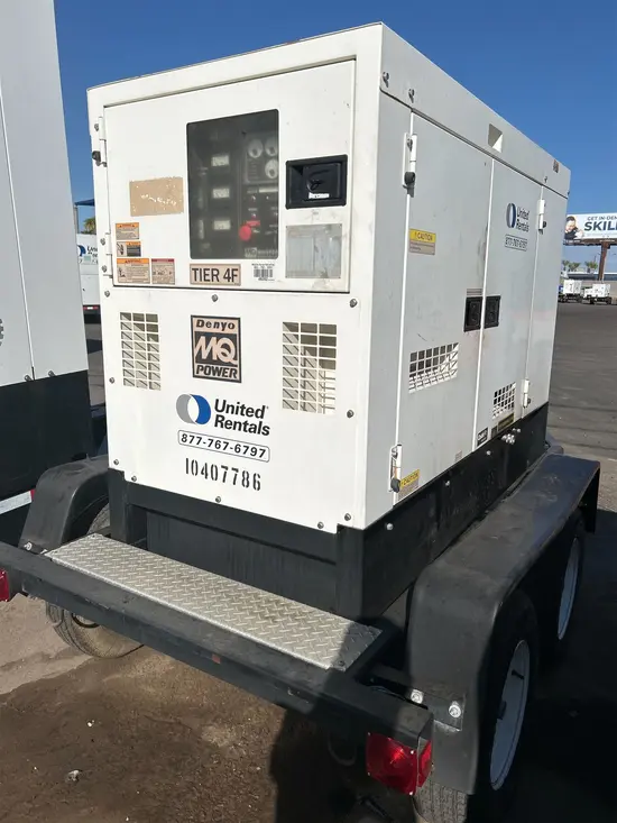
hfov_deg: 53.1
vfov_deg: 67.3
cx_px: 308
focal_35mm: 26
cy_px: 412
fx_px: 618
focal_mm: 5.7
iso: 50
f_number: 1.5
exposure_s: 1/12658
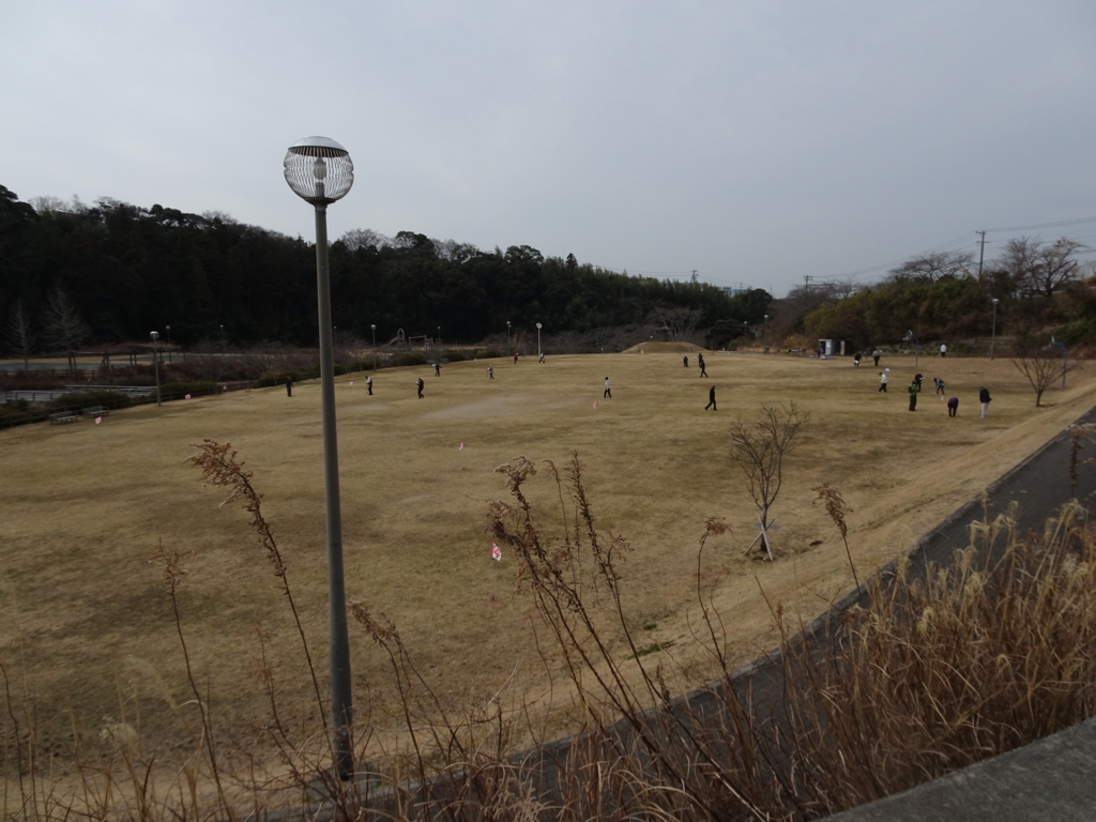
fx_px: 760
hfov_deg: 71.6
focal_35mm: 24
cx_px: 548
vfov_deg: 56.8
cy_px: 411
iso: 80
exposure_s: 1/1000
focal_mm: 4.1
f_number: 3.5
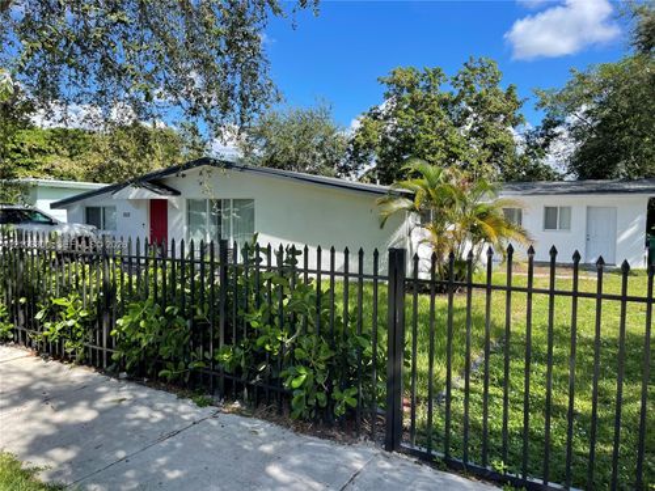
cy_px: 246
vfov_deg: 53.1
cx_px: 328
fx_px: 492
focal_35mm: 26
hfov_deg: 67.3
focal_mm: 5.1
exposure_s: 1/1439
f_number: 1.6
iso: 32
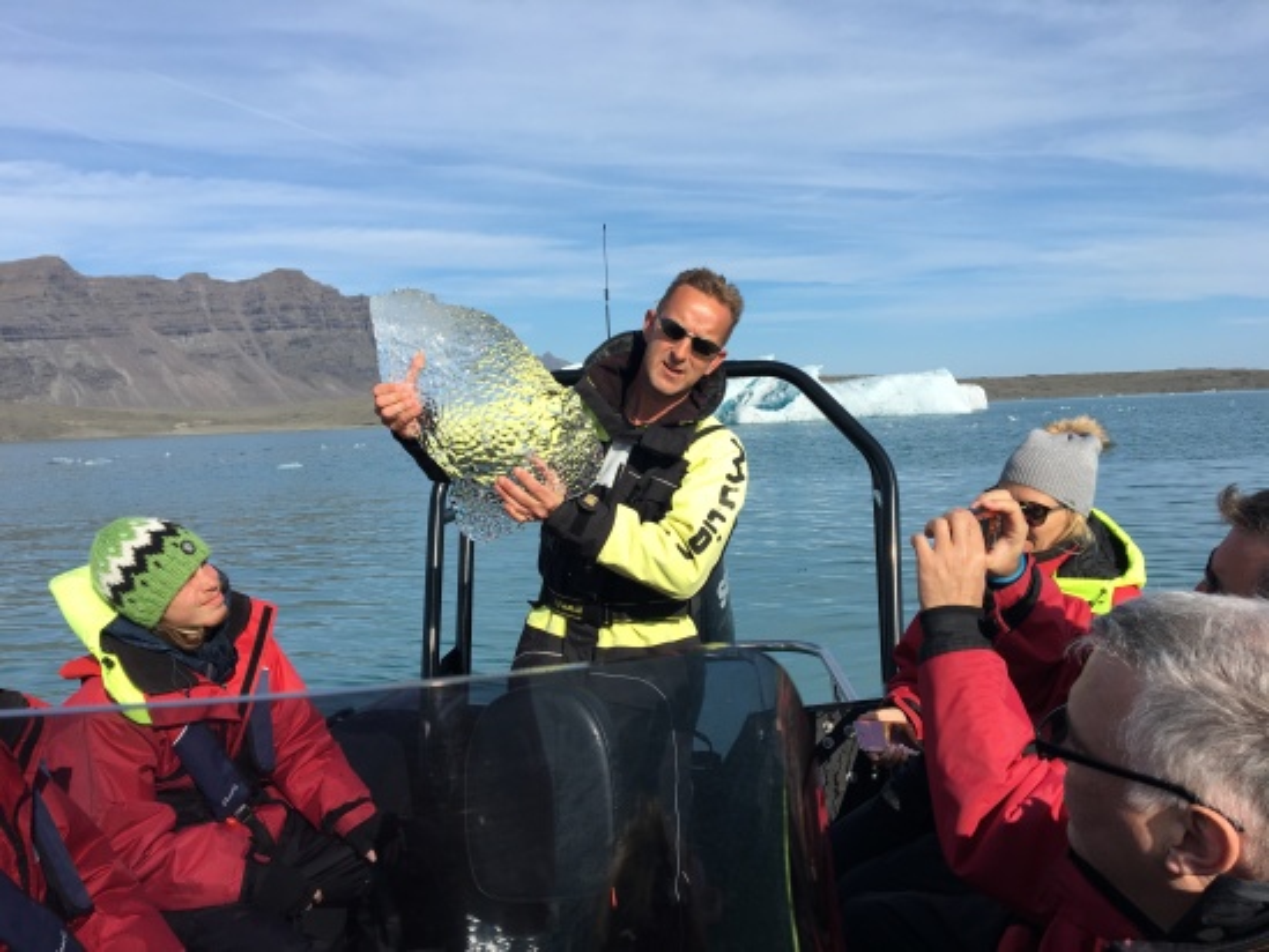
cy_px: 476
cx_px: 634
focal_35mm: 29
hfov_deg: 61.6
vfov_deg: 48.2
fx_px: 1063
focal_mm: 4.15
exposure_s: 1/1789
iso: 25
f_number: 2.2
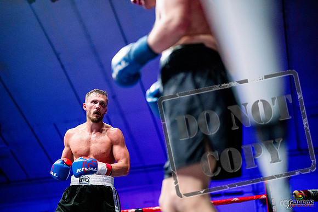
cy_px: 106
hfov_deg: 39.6
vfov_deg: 27.0
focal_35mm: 50
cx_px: 159
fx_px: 442
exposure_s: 1/1600
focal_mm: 50
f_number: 1.4
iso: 6400
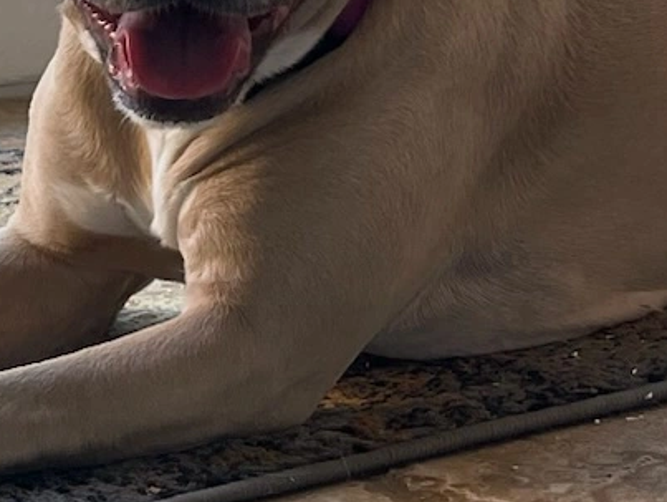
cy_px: -172
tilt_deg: -3.6
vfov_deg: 11.0
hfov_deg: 14.3
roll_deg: -2.9
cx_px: 876
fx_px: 2546
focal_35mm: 132
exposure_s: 1/121
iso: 50
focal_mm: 4.2
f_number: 1.6
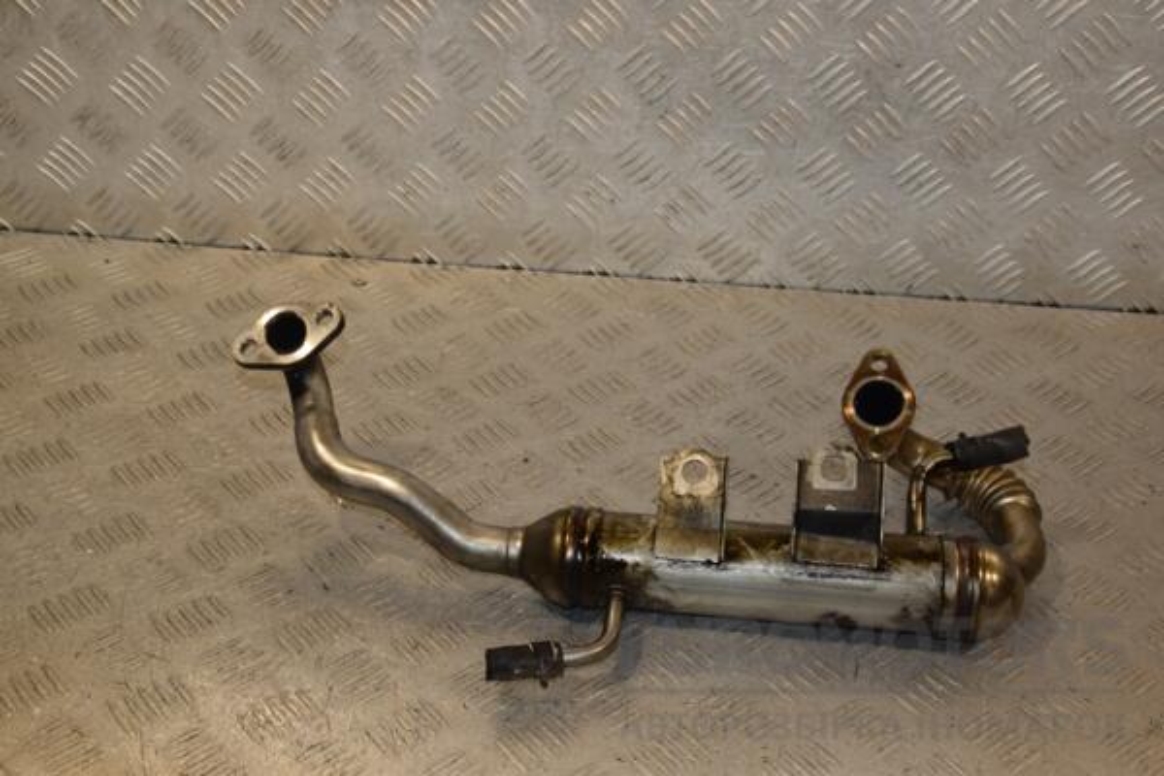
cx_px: 582
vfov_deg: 25.8
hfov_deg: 37.9
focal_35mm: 52
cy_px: 388
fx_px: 1697
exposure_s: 1/200
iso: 800
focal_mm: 35
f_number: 8
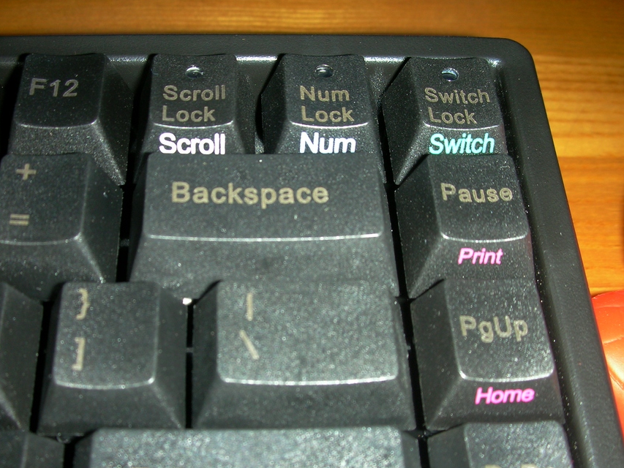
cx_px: 296
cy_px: 280
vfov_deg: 34.2
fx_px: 757
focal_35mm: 42
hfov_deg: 44.8
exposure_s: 1/60.1
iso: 50
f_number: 8.5
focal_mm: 5.8
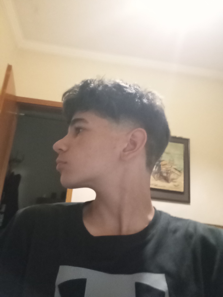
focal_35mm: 26
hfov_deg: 53.1
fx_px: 223
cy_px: 148
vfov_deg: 67.3
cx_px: 112
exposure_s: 1/20
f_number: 2.05
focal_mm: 2.79
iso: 2267
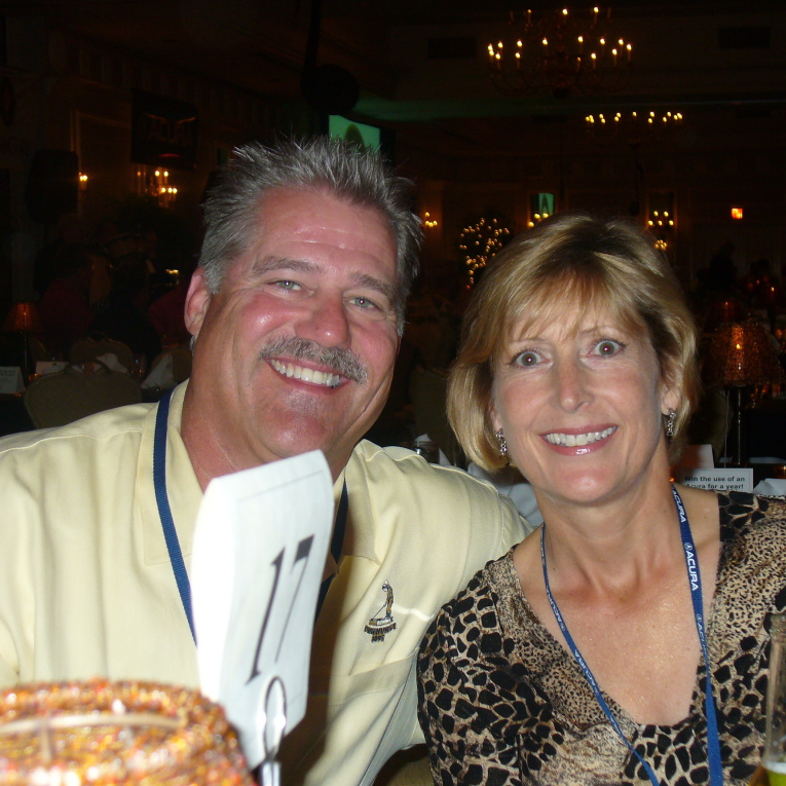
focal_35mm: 71
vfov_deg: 24.3
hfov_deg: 24.3
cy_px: 394
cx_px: 418
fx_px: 1824
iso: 100
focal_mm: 9.9
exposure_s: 1/30
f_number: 3.1
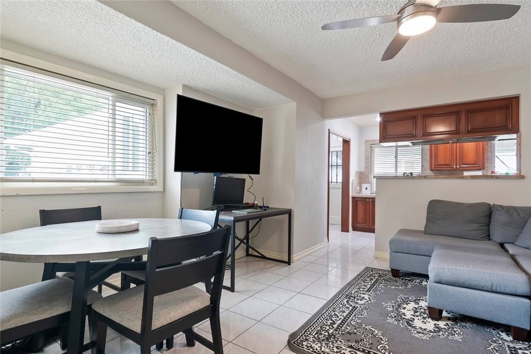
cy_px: 177
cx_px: 266
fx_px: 243
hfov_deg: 95.0
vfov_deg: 72.1
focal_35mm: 16
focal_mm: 11
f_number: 7.1
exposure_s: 1/10
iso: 320
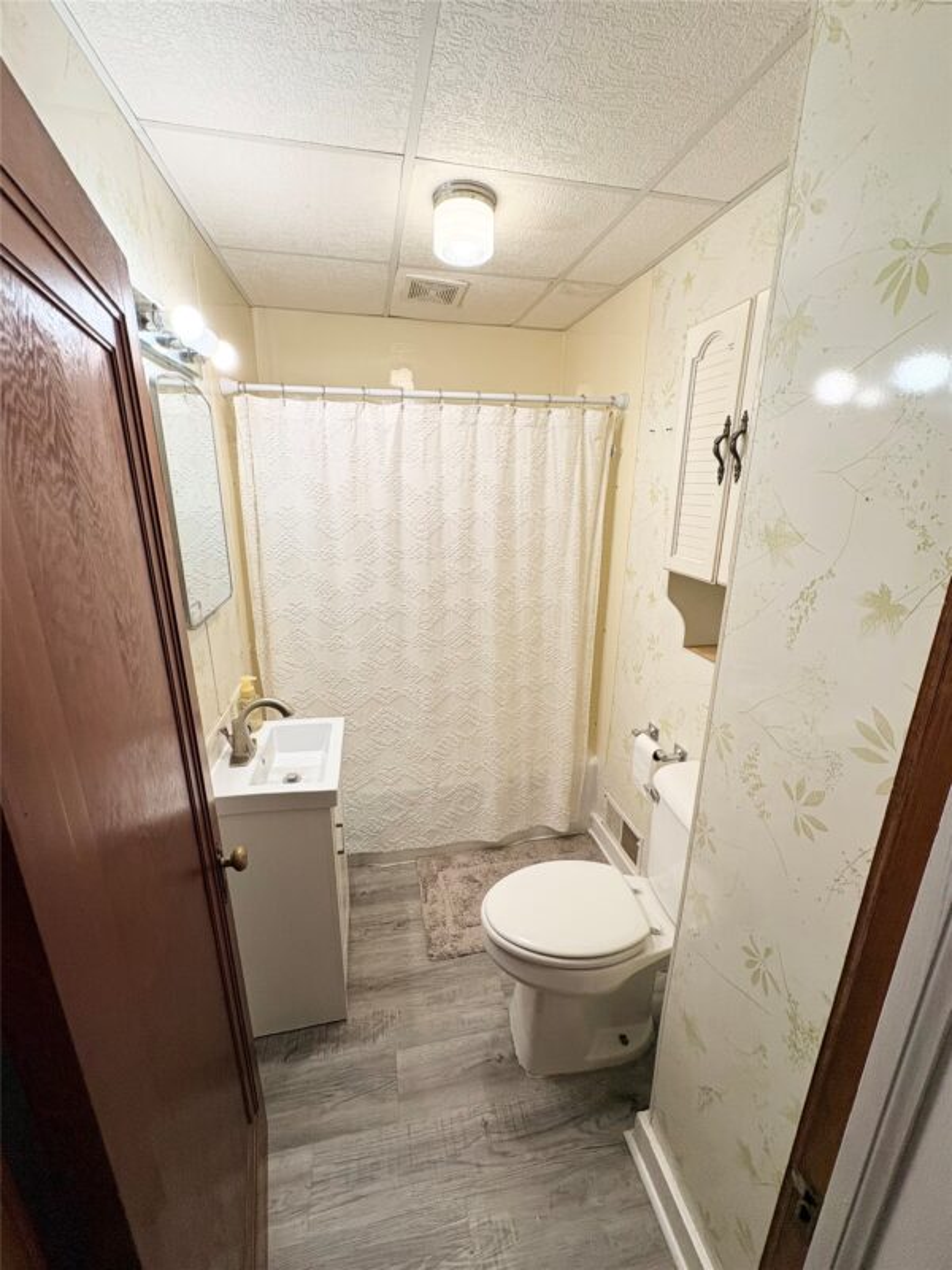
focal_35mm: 14
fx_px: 513
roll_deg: -0.6
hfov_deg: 85.7
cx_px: 476
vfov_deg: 102.1
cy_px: 635
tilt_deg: -15.3
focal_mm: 2.22
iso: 125
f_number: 2.2
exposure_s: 1/120
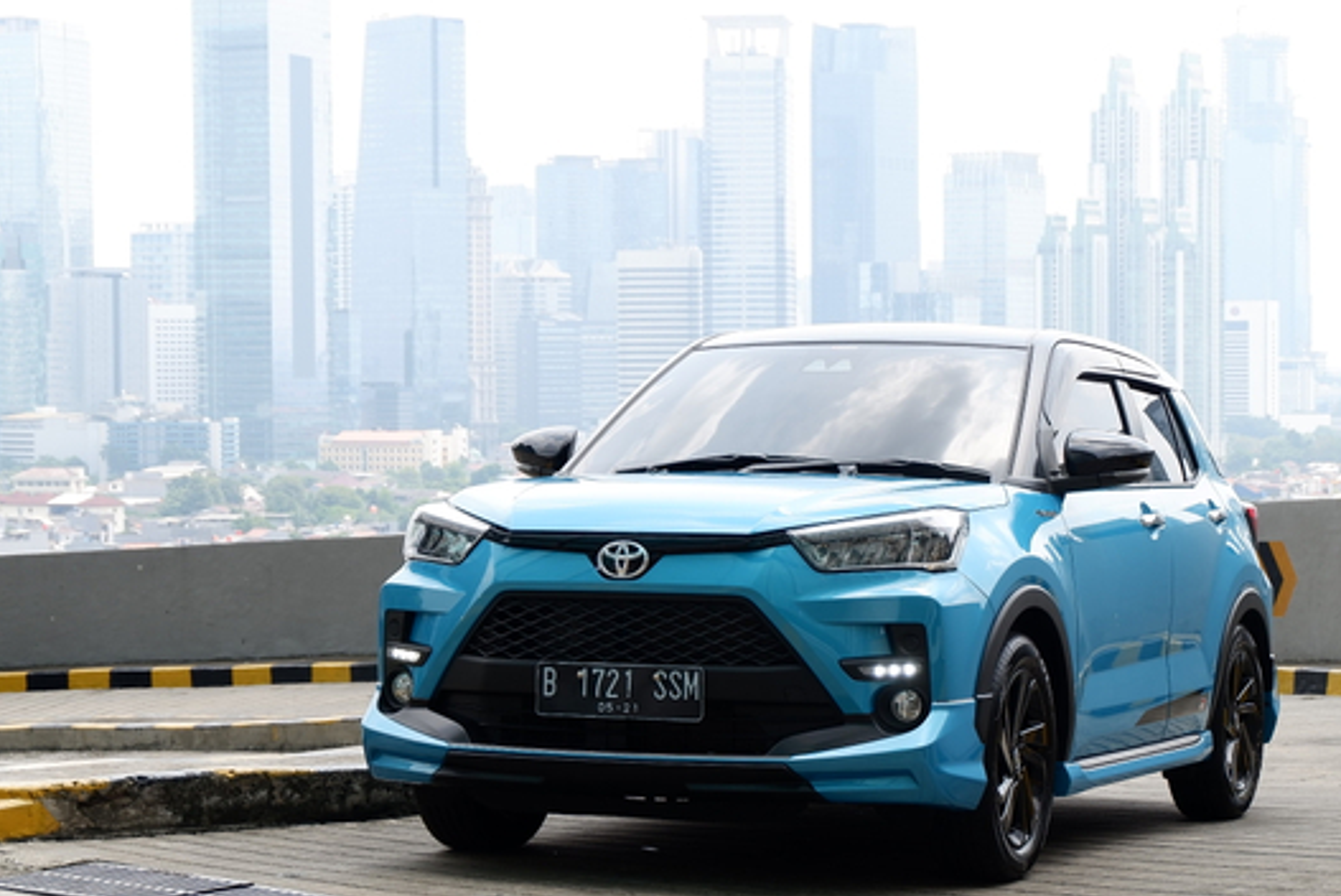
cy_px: 480
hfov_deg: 22.3
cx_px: 786
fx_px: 3391
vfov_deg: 15.0
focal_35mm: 91
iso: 200
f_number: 5.6
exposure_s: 1/340
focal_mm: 50
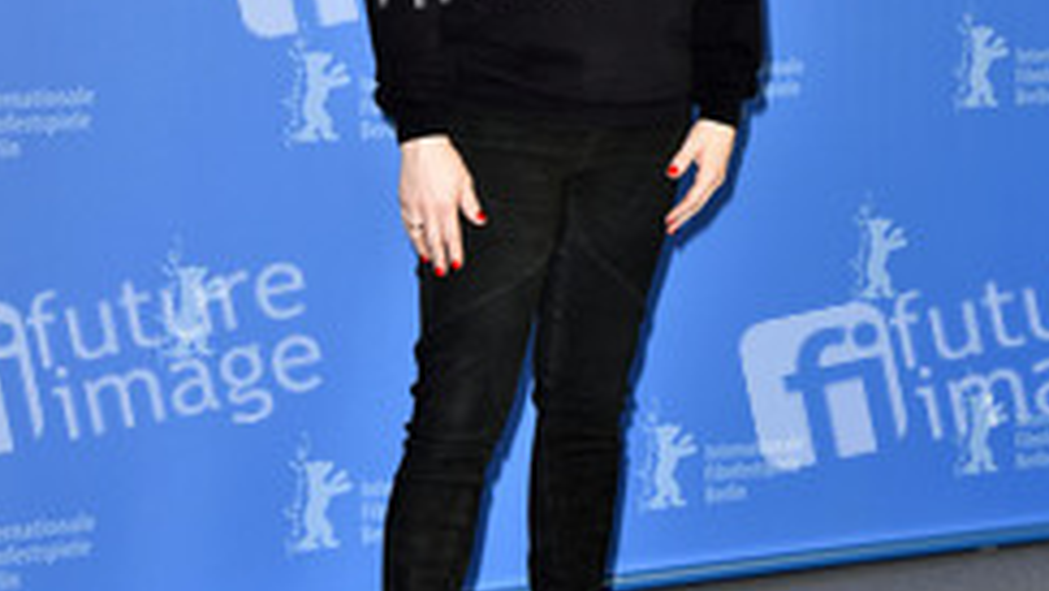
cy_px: 151
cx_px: 570
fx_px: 3451
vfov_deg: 9.8
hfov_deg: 17.3
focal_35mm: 124
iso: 800
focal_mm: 72
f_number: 5.6
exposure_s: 1/160
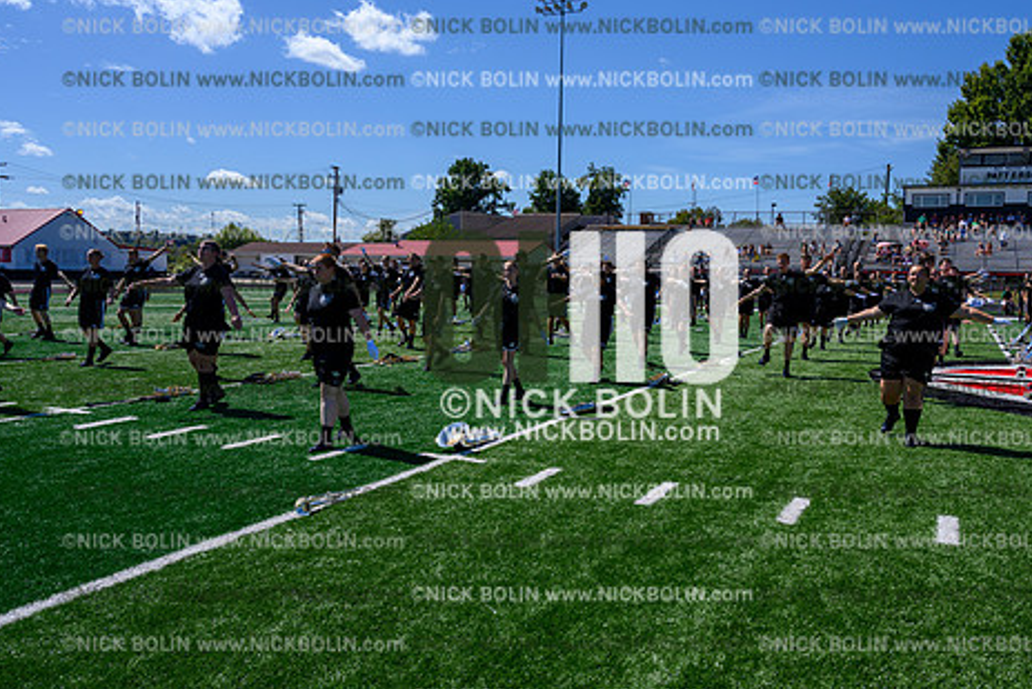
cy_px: 337
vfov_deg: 43.7
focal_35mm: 30
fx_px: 861
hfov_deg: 61.7
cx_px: 580
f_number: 8
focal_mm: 24
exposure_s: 1/500
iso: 160
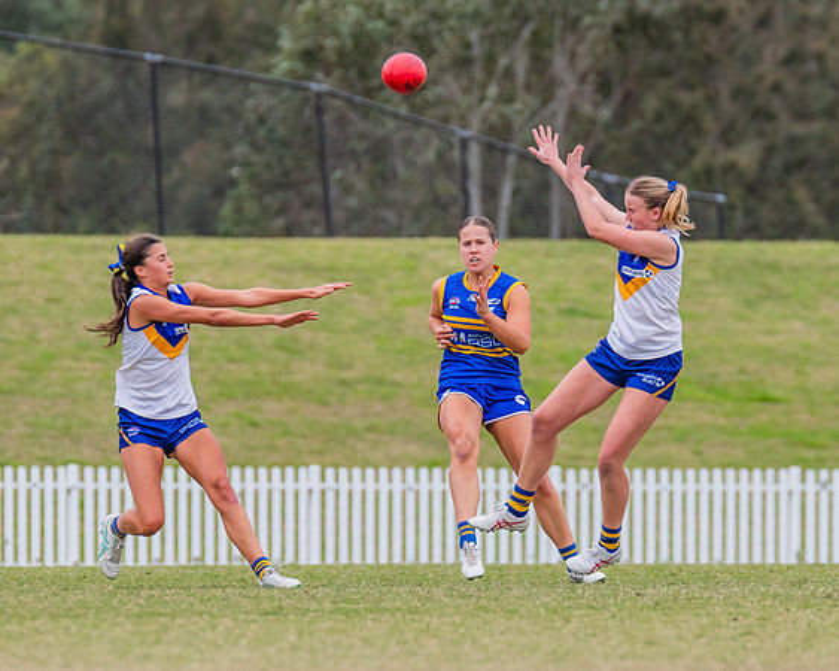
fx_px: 15813
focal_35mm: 637
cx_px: 485
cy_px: 352
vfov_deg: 2.4
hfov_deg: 3.0
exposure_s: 1/1250
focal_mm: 420
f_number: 6.3
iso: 800
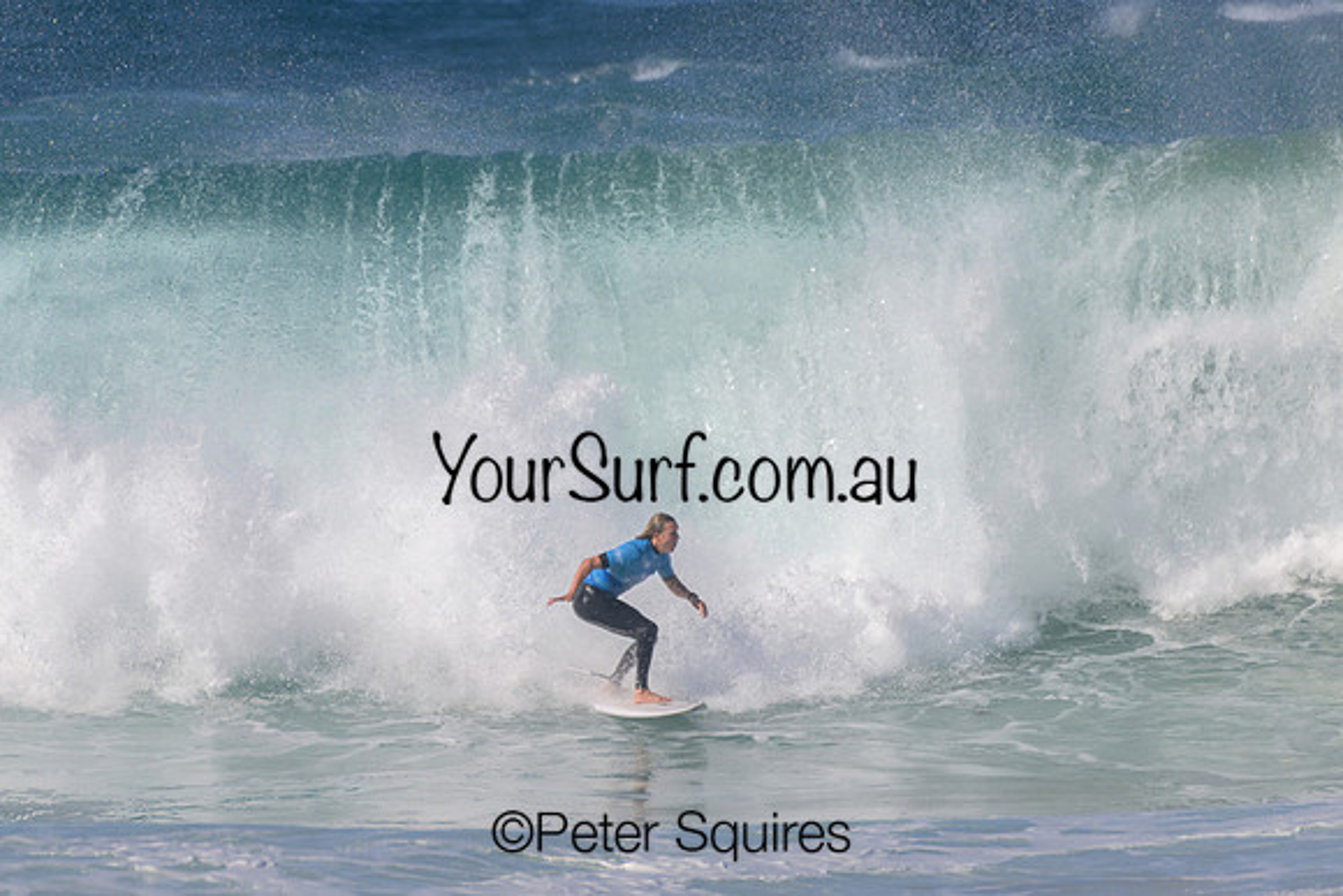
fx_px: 37313
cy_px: 448
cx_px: 672
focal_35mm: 1000
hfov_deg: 2.1
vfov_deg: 1.4
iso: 320
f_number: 11
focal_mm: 1000
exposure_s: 1/1250
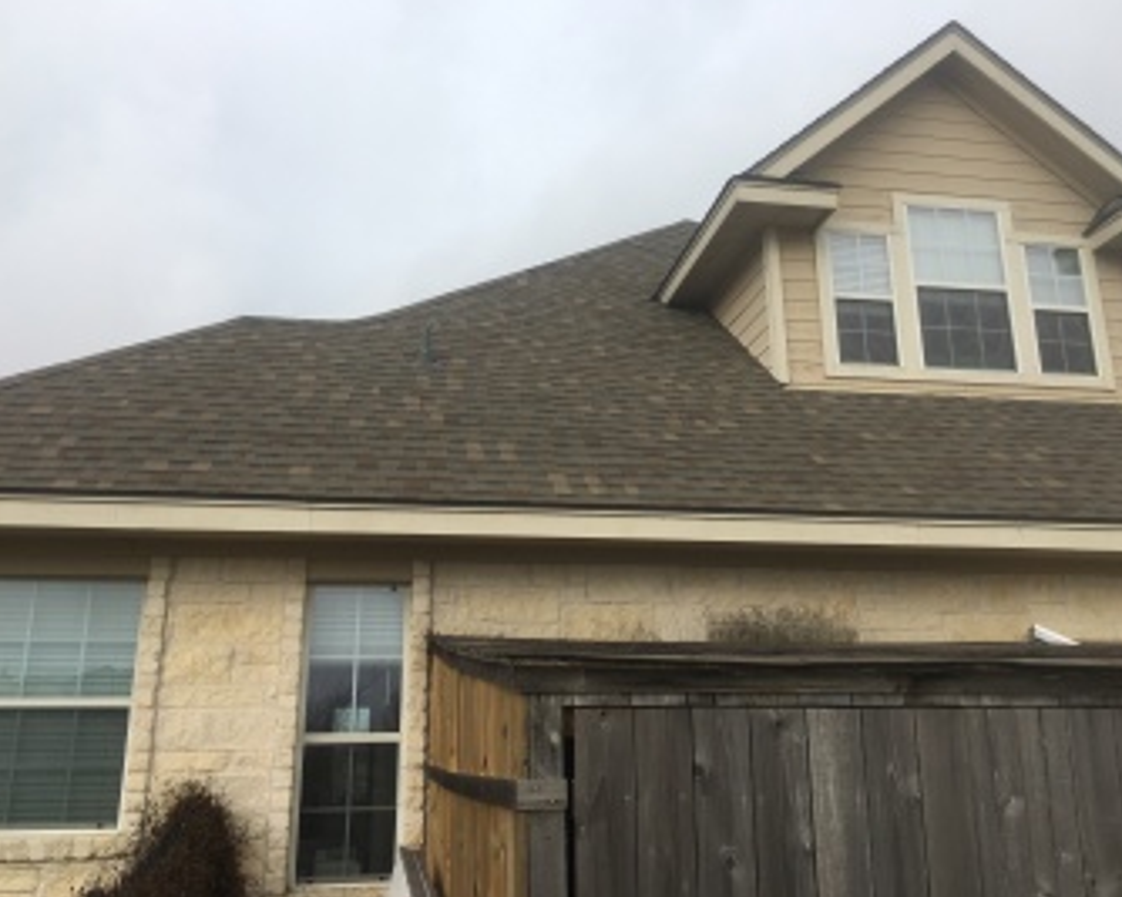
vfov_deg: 47.1
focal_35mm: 31
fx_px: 1029
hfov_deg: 57.2
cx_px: 554
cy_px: 443
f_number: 2.2
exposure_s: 1/855
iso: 25
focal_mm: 4.15
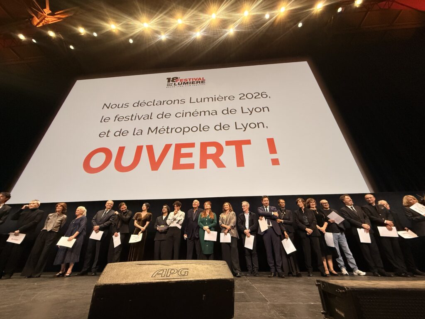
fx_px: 172
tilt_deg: +30.7
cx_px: 212
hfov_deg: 102.1
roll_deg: -0.4
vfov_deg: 85.7
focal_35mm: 14
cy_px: 160
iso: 320
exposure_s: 1/100
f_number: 2.2
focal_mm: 2.22
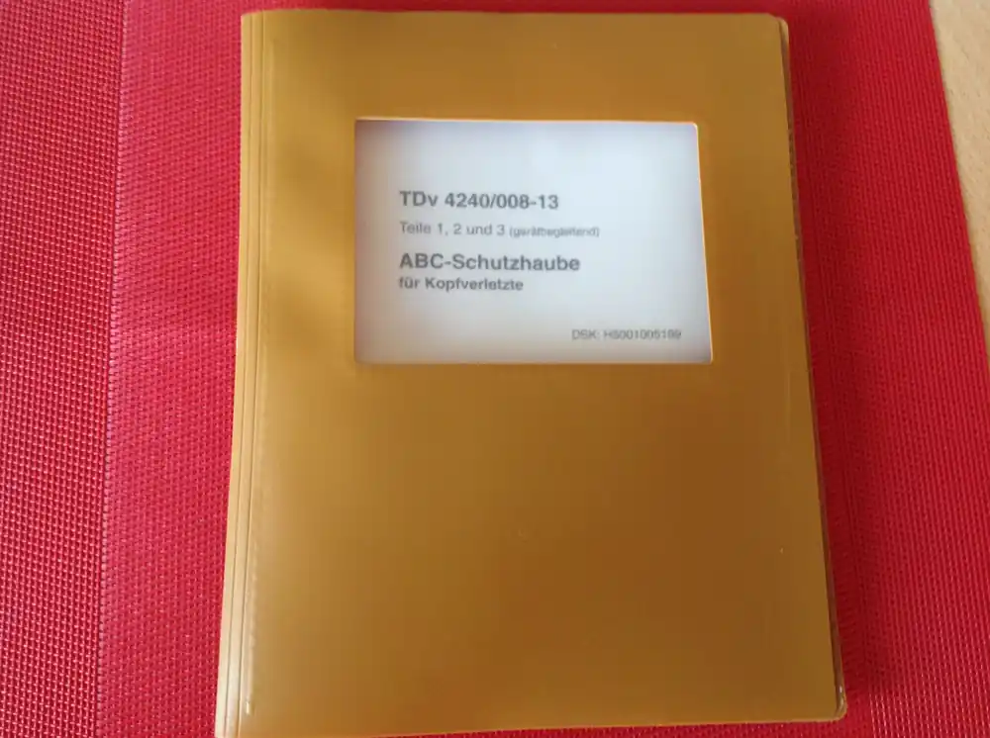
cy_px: 369
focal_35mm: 35
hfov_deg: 52.7
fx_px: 999
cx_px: 495
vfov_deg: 40.6
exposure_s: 1/15
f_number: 2.4
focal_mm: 4.28
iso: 100
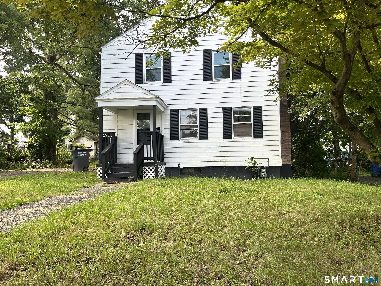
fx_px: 286
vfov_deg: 53.1
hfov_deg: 67.3
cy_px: 143
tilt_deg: +3.6
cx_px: 190
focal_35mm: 26
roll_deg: +0.9
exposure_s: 1/696
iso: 50
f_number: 1.5
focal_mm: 5.7
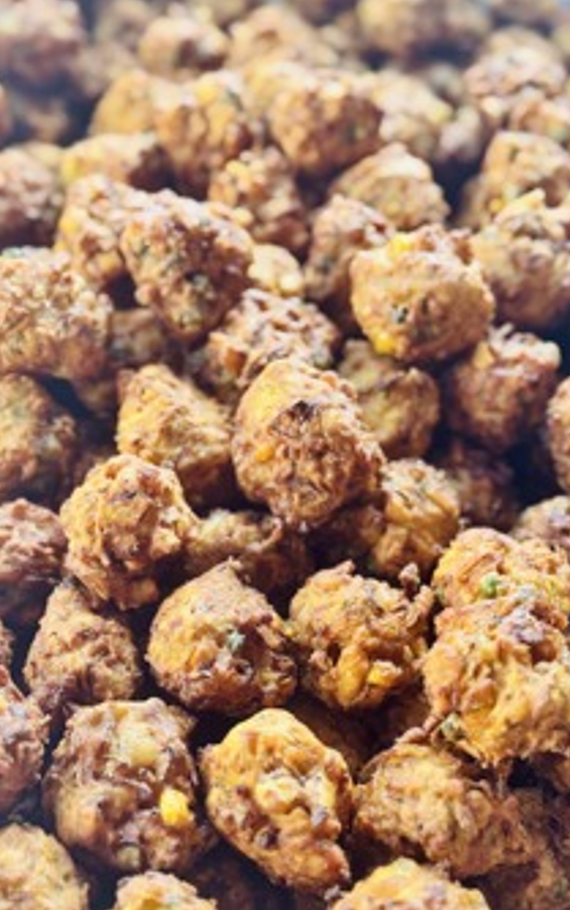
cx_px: 305
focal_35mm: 52
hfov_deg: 24.9
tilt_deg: -50.5
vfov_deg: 38.9
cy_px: 448
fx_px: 1291
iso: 100
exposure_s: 1/120
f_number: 1.78
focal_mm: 6.76
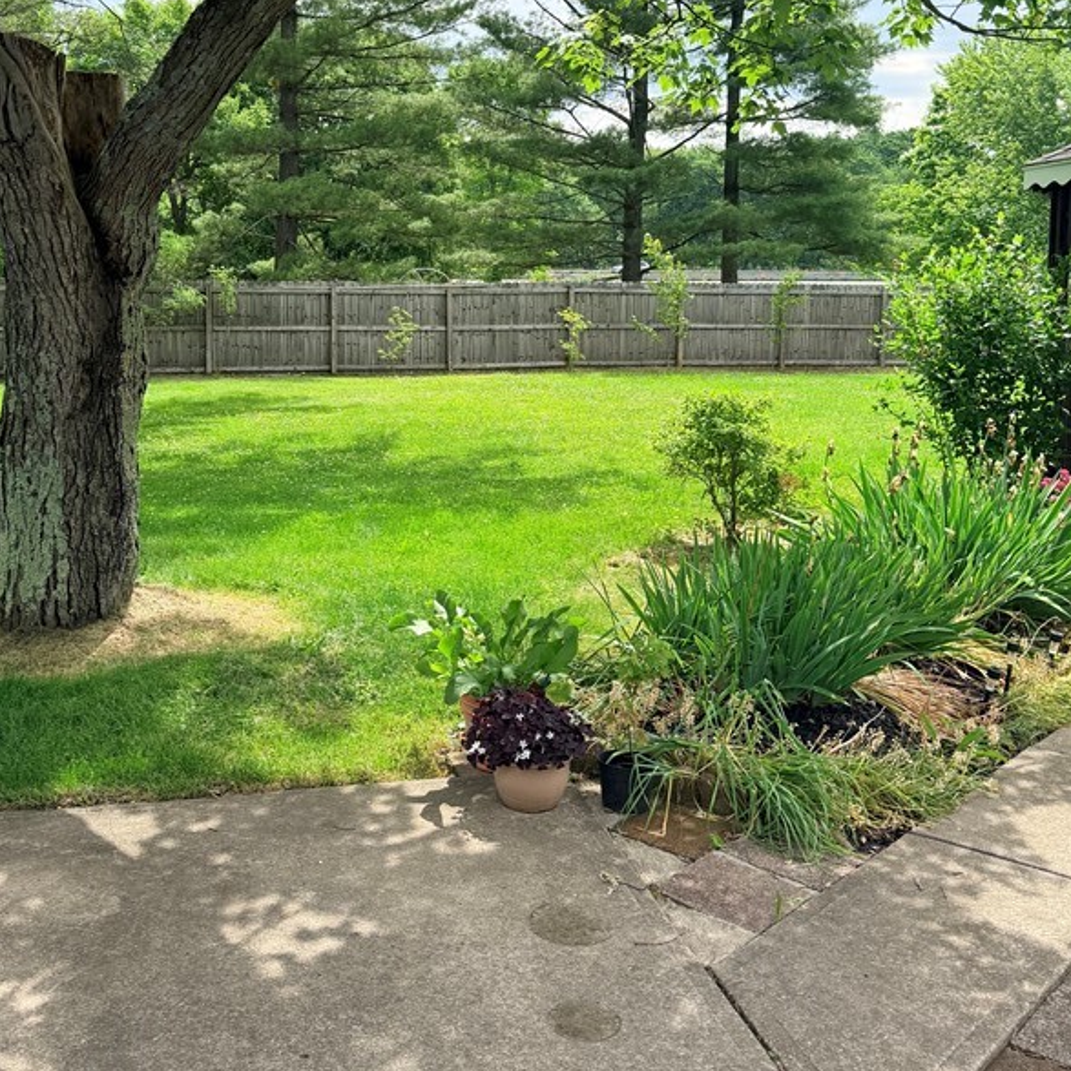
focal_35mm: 37
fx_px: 1295
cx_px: 494
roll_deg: -1.6
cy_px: 401
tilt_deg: -5.3
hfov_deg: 44.9
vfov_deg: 44.6
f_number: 1.78
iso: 100
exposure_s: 1/2445
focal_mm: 6.76
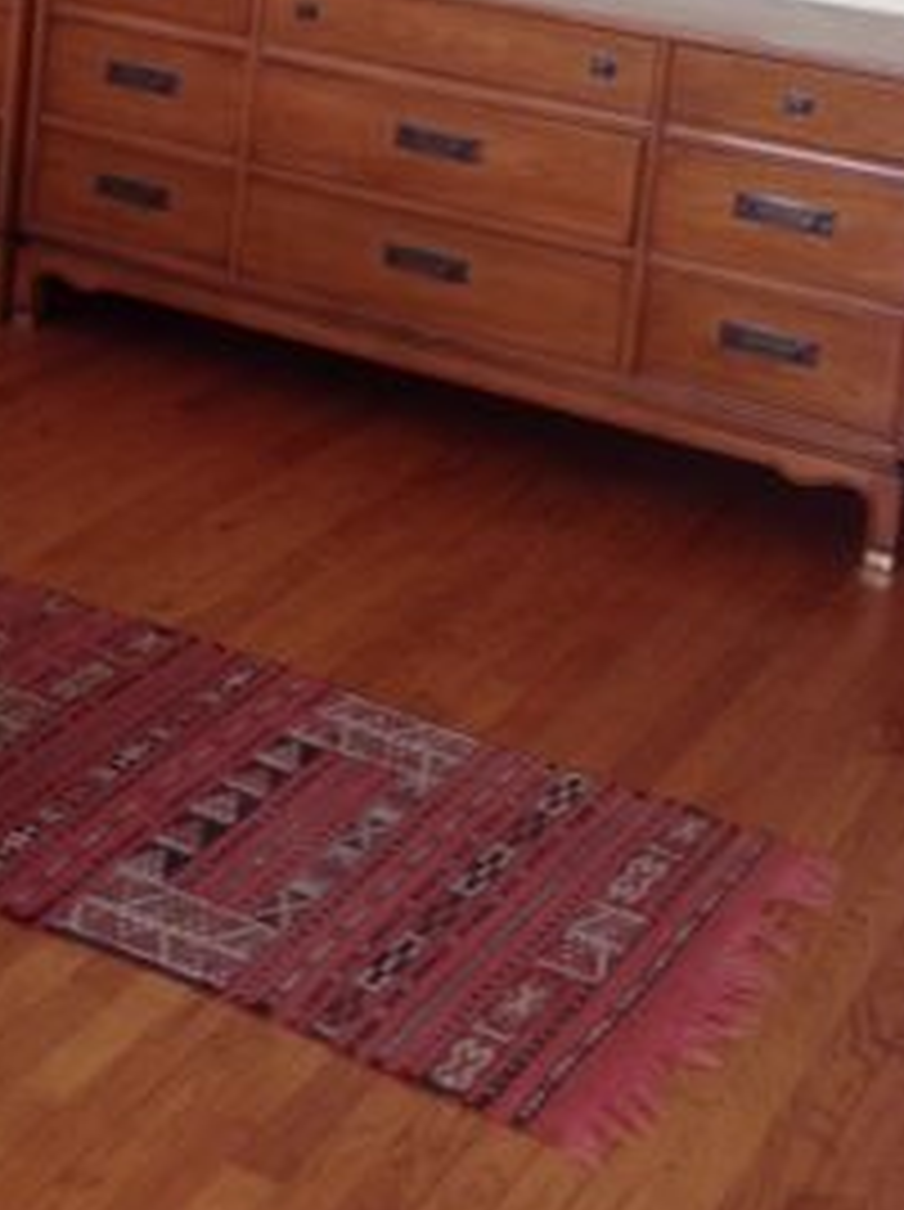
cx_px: 184
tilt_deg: -12.4
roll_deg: -4.0
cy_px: 13
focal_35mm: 78
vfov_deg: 24.0
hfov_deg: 18.7
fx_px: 2722
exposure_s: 1/17
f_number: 2.4
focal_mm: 4.28
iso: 50
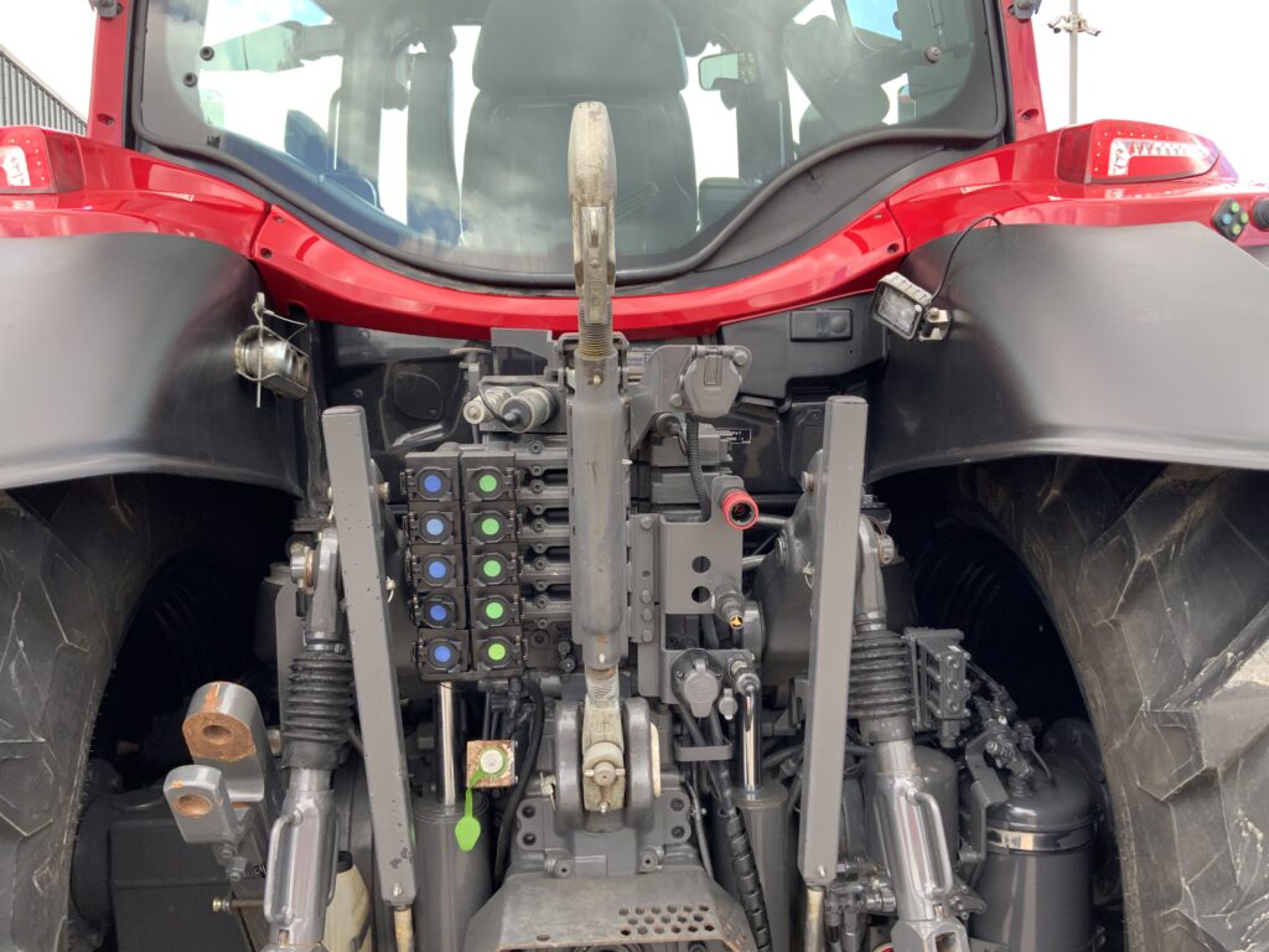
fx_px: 1063
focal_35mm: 29
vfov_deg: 48.2
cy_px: 476
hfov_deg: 61.7
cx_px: 634
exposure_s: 1/122
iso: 25
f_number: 1.8
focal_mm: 3
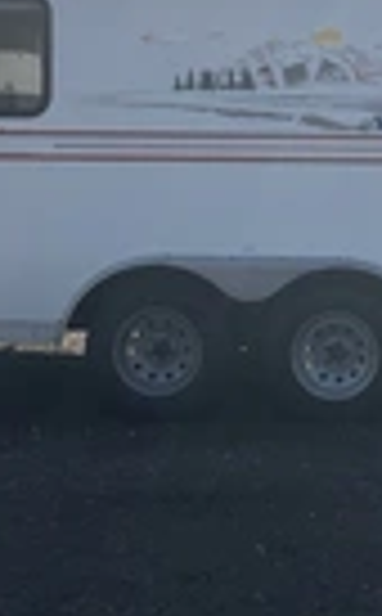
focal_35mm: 90
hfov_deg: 13.8
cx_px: 512
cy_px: 144
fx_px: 1507
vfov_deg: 22.8
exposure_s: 1/3534
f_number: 1.8
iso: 25
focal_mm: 3
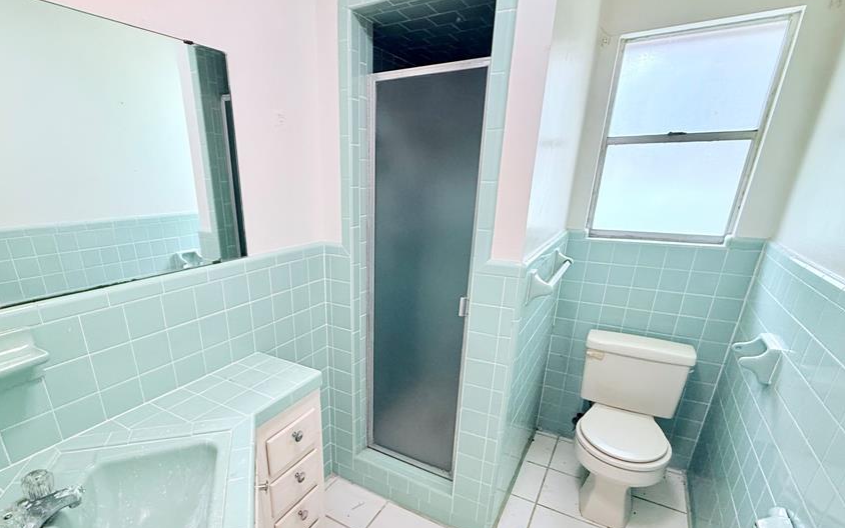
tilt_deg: -21.3
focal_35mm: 18
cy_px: 333
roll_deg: -0.2
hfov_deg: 90.6
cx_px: 366
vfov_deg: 64.0
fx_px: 415
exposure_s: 1/60
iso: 320
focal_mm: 2.22
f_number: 2.2
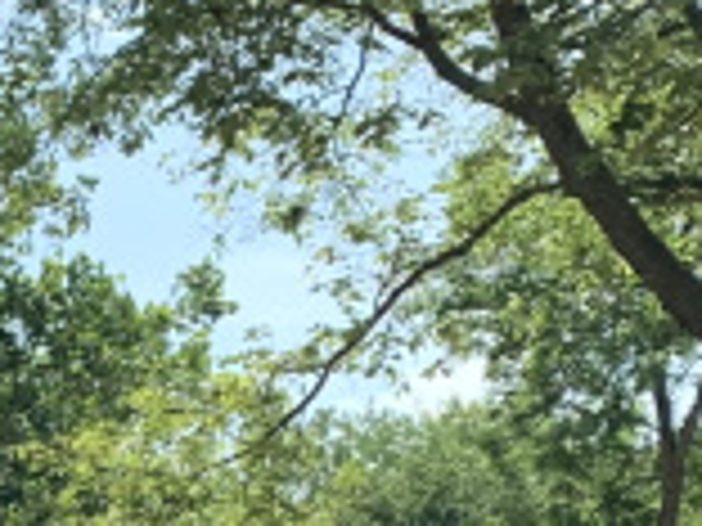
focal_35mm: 133
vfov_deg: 10.4
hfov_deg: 14.2
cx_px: -248
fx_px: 2697
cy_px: 994
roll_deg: -1.7
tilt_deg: +2.8
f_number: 1.8
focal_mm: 4.25
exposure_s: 1/1634
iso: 25
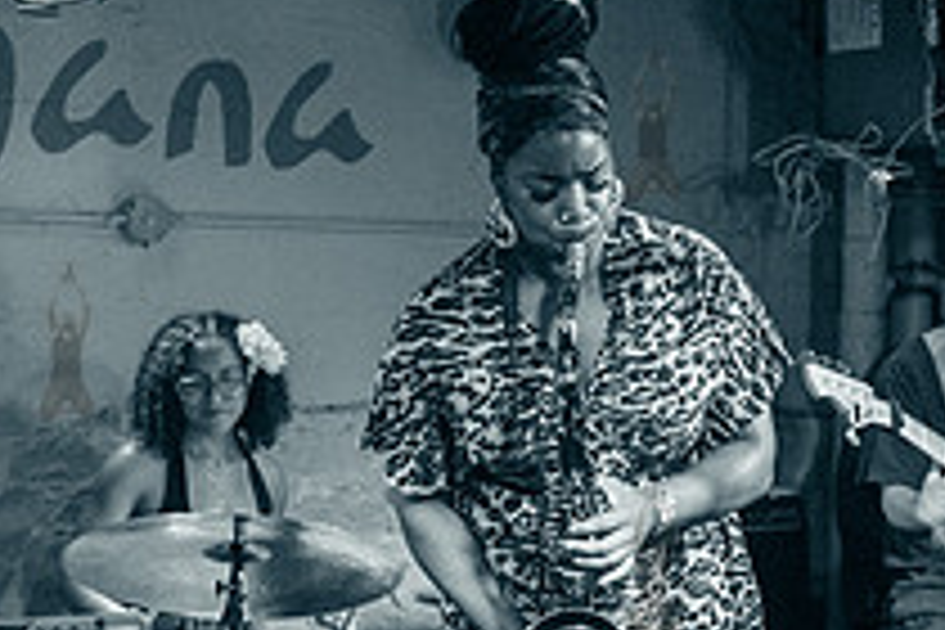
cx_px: 741
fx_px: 2809
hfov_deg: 18.9
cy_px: 510
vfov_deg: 12.7
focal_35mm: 107
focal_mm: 35
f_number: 2.5
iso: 8000
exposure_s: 1/320
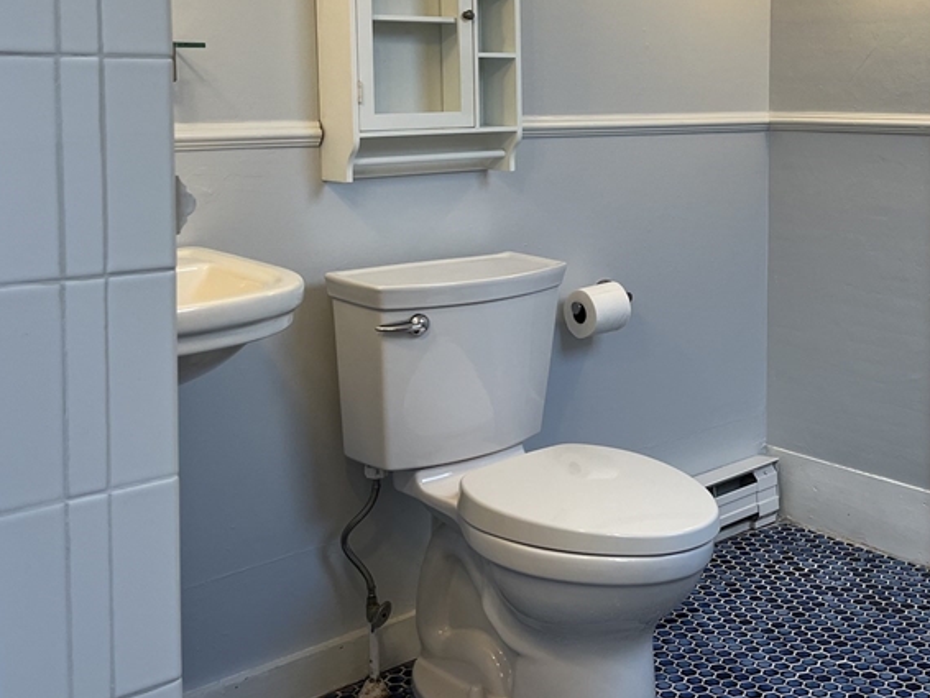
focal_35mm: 47
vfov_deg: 30.5
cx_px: 734
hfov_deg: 39.0
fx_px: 1263
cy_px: 191
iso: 64
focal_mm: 5.1
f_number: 1.6
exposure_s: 1/120
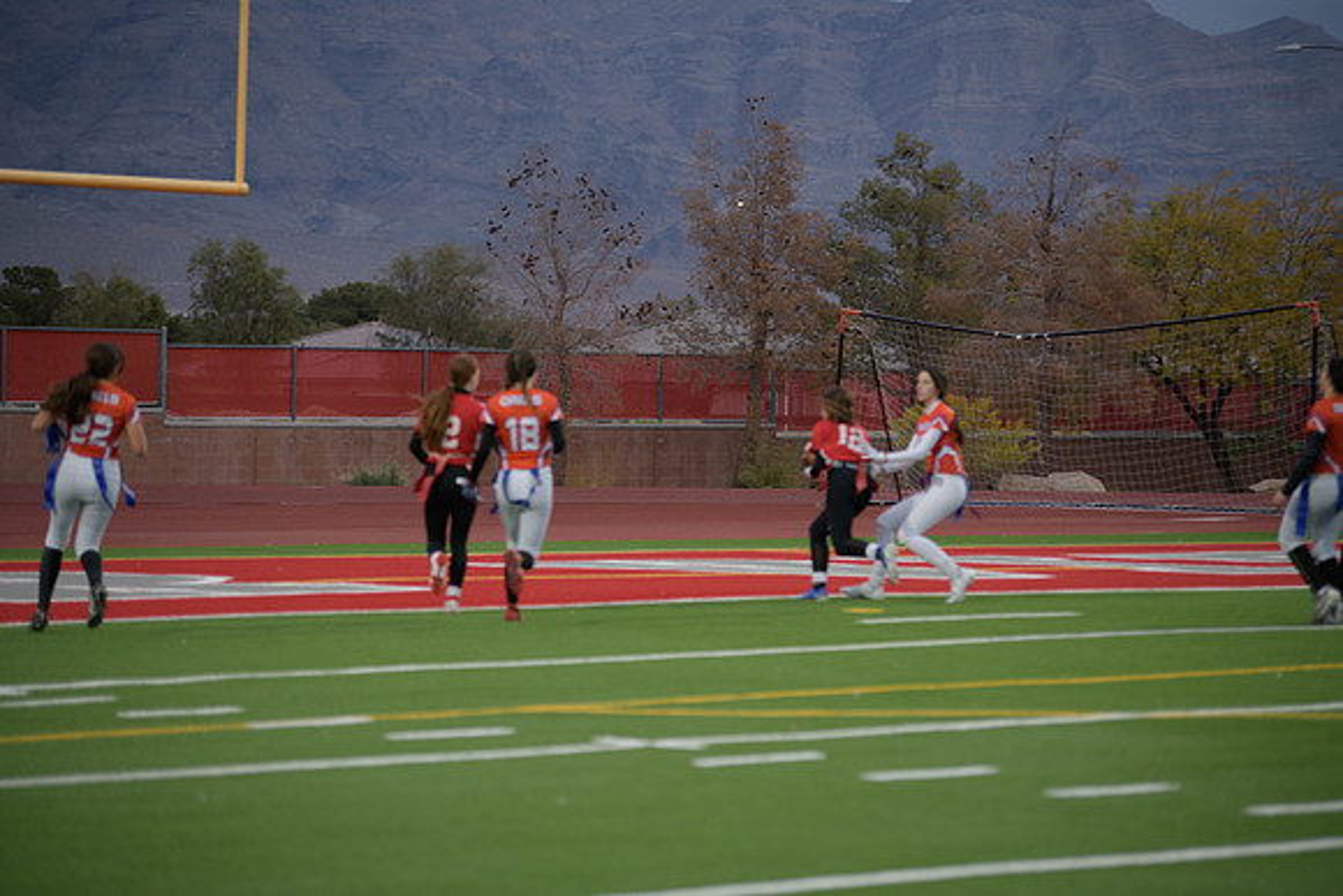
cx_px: 672
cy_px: 448
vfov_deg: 9.8
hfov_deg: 14.7
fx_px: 5224
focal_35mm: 140
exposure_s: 1/200
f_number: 2.8
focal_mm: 140
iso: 220
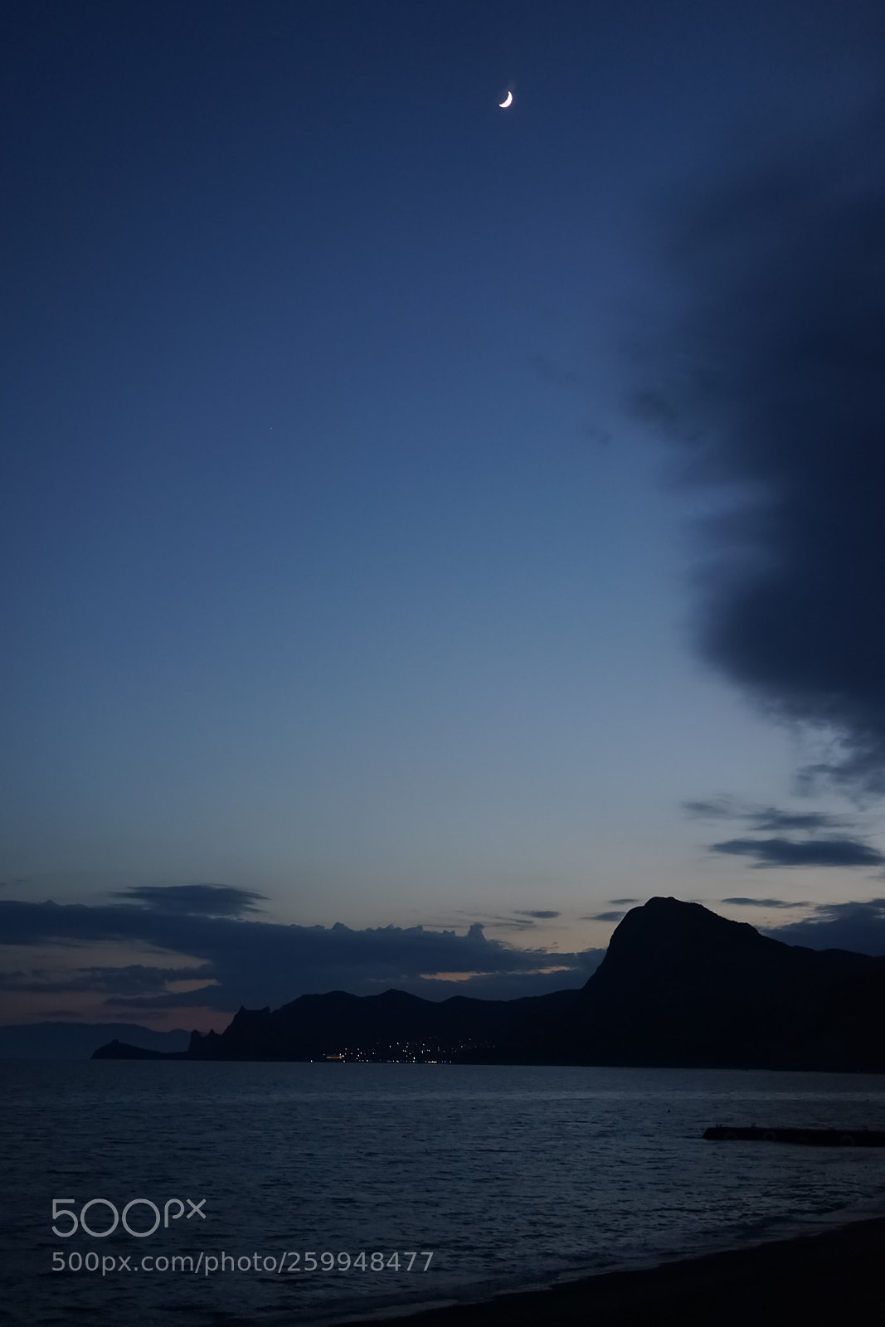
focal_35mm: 35
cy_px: 664
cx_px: 442
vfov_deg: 54.4
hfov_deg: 37.9
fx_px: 1290
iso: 3200
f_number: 4
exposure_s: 1/60
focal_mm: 35
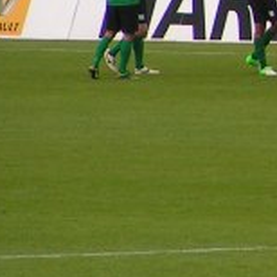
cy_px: -167
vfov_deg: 1.5
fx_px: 10294
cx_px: 639
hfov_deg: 1.5
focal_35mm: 1137
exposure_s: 1/250
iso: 50
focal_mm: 37.8
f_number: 3.5
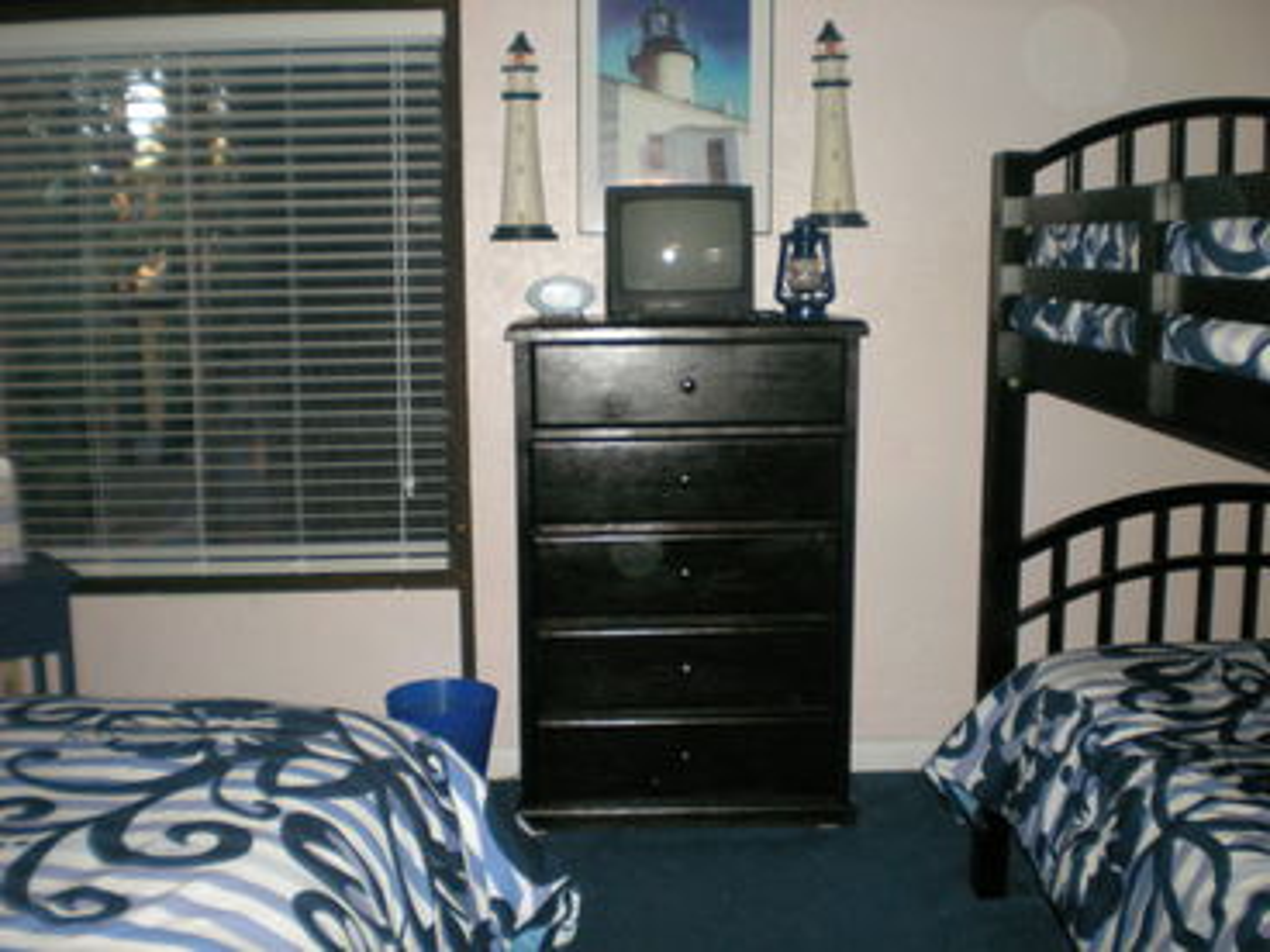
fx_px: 1394
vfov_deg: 37.7
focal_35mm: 38
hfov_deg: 49.0
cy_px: 476
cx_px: 635
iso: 231
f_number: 3.1
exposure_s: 1/60
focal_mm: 6.3
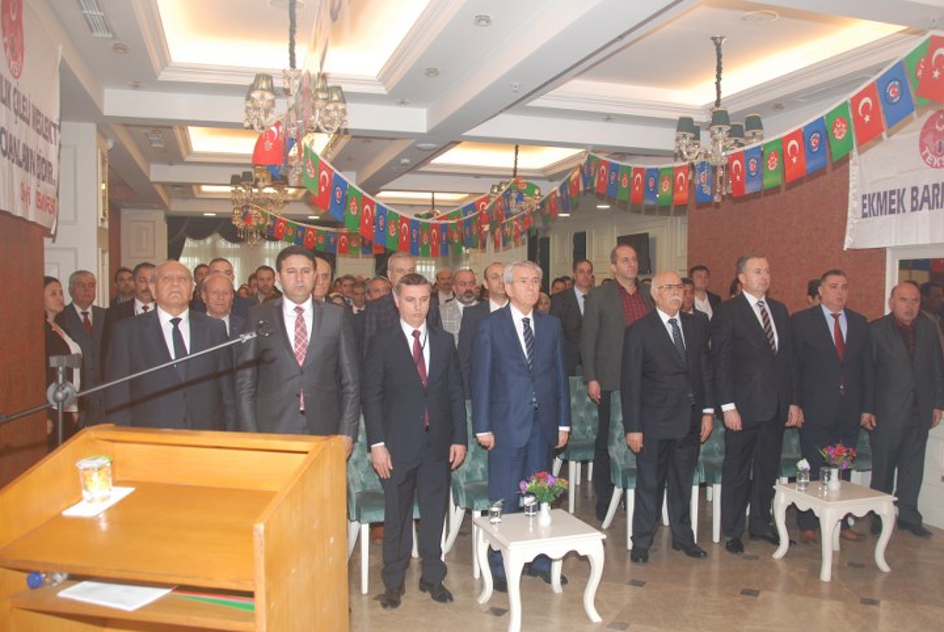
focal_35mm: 30
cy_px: 334
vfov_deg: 43.7
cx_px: 523
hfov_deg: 61.7
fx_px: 788
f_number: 4
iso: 200
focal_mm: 18
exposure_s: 1/60
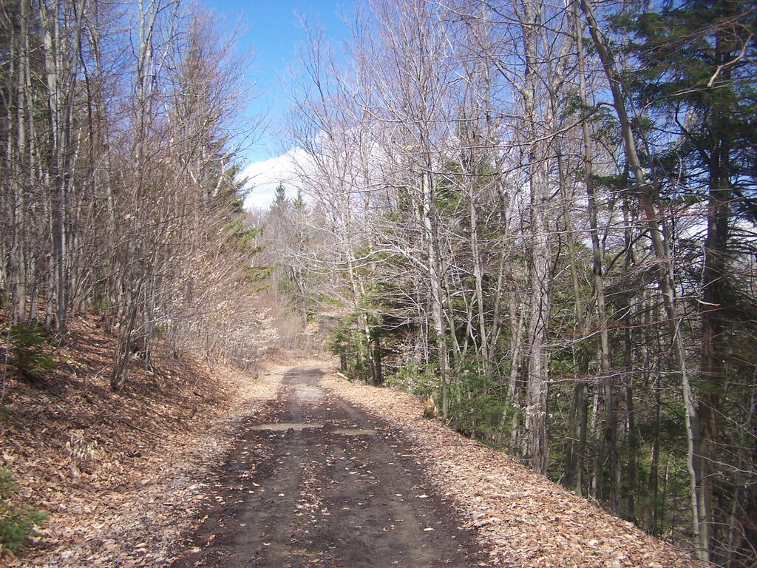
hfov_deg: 49.0
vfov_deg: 37.7
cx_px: 378
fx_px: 831
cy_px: 284
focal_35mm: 38
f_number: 2.8
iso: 80
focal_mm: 6.3
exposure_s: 1/125
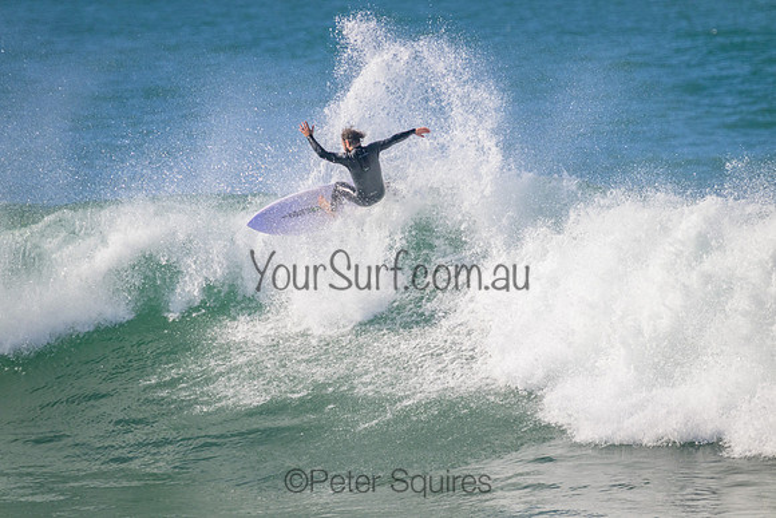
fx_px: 17248
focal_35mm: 800
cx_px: 388
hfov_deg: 2.6
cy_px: 259
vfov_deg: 1.7
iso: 1100
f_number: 11
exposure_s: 1/2000
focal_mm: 800
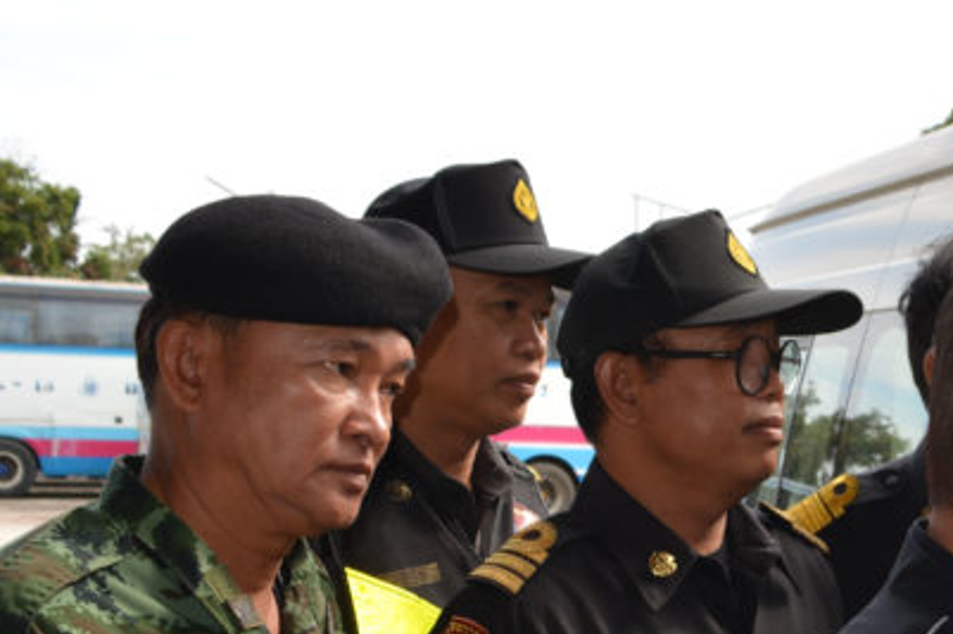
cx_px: 1046
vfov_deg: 19.3
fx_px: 1826
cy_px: 600
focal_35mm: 69
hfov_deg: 26.9
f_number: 5.6
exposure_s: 1/200
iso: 100
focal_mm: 18
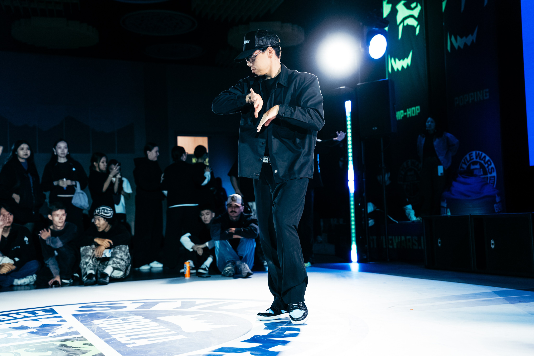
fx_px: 638
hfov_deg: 45.4
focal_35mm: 43
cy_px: 178
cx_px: 267
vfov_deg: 31.2
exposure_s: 1/800
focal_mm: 43
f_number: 2.8
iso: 3200
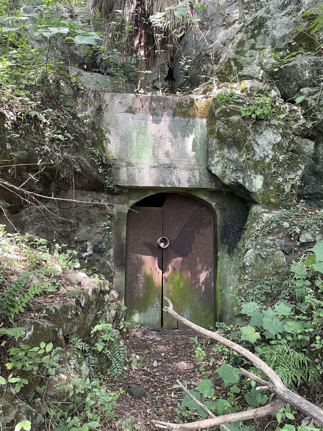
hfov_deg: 53.1
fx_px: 323
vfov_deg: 67.3
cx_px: 162
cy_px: 216
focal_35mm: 26
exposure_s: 1/62
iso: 125
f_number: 1.6
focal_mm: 4.2
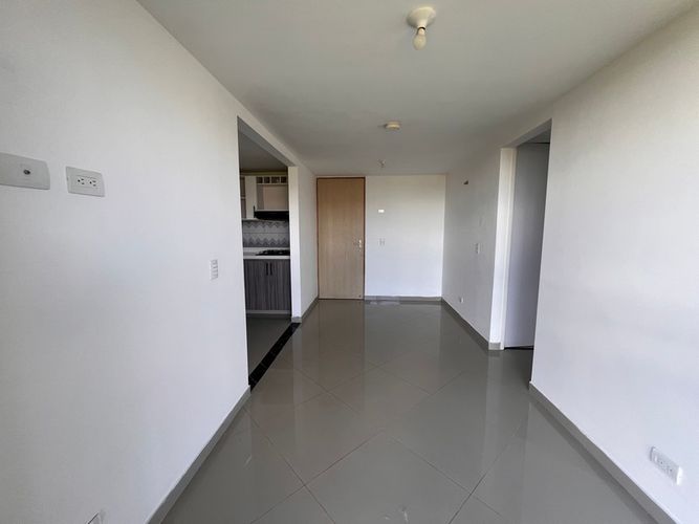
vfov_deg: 89.9
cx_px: 350
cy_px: 262
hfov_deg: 106.2
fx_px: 262
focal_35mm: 13
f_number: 1.8
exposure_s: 1/99
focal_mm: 1.57
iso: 64
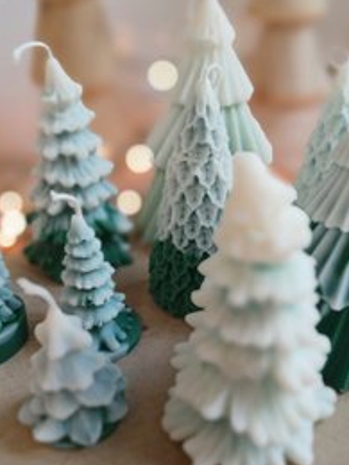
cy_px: 232
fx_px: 538
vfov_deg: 46.8
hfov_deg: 35.9
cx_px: 165
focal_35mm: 40
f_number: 1.8
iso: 50
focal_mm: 3.98
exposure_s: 1/50.3
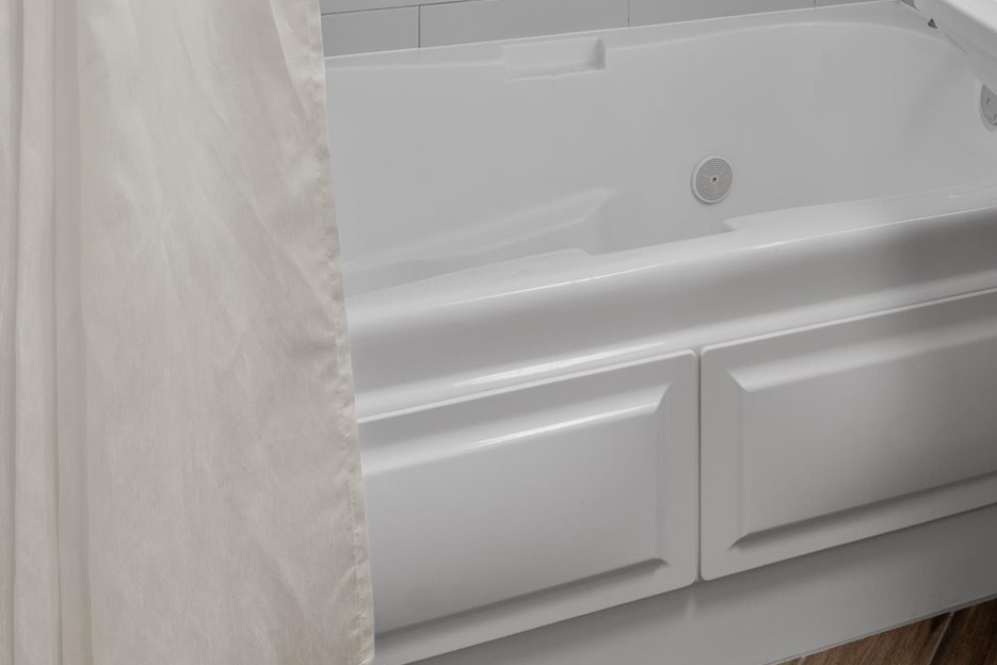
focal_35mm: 46
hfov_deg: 40.7
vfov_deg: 23.7
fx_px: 1274
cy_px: -311
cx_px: 819
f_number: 8
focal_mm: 14
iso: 100
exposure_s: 1
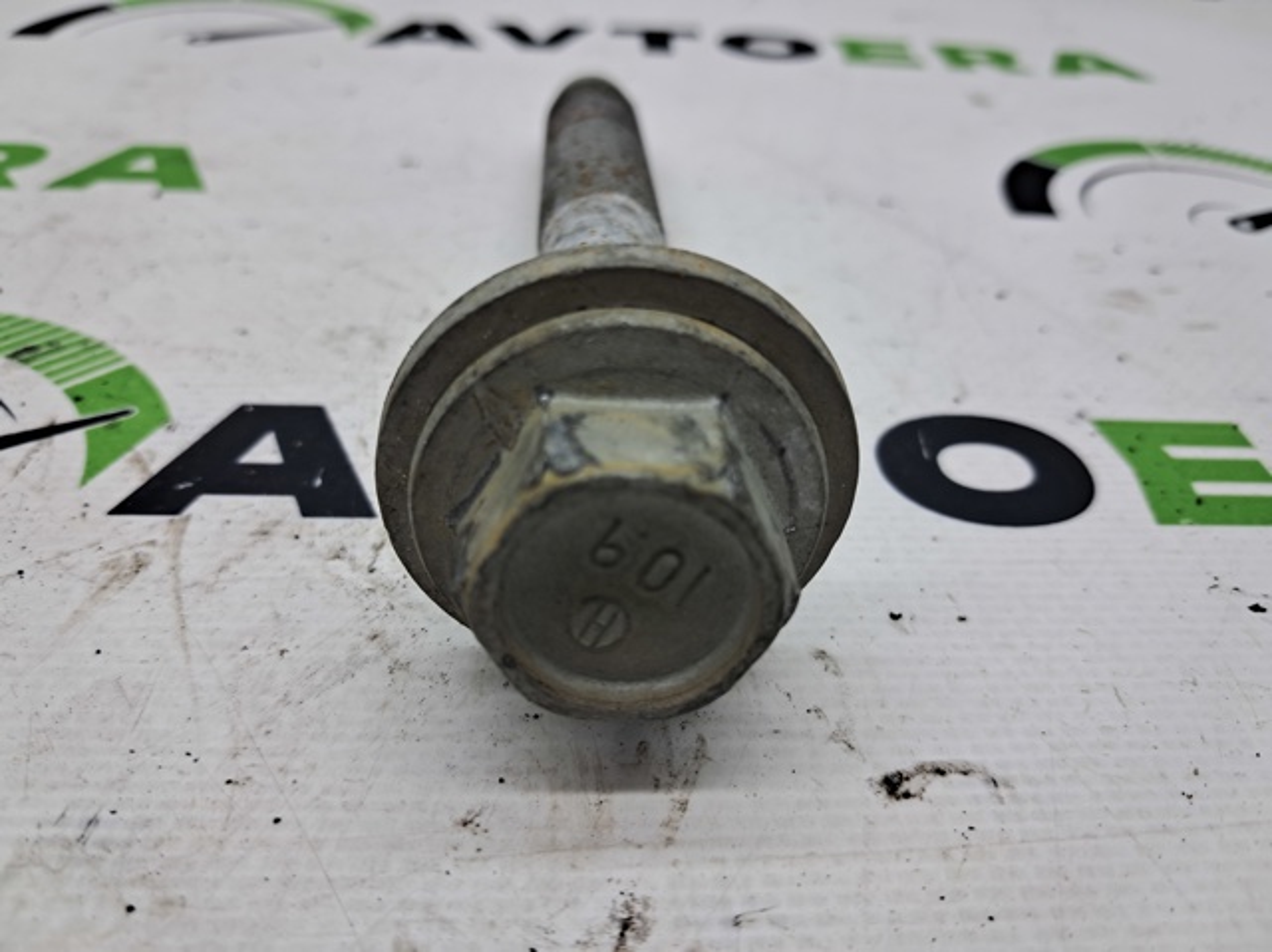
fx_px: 991
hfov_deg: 65.4
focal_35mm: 27
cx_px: 636
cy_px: 476
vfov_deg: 51.3
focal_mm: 4
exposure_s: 1/100
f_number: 1.8
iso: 50
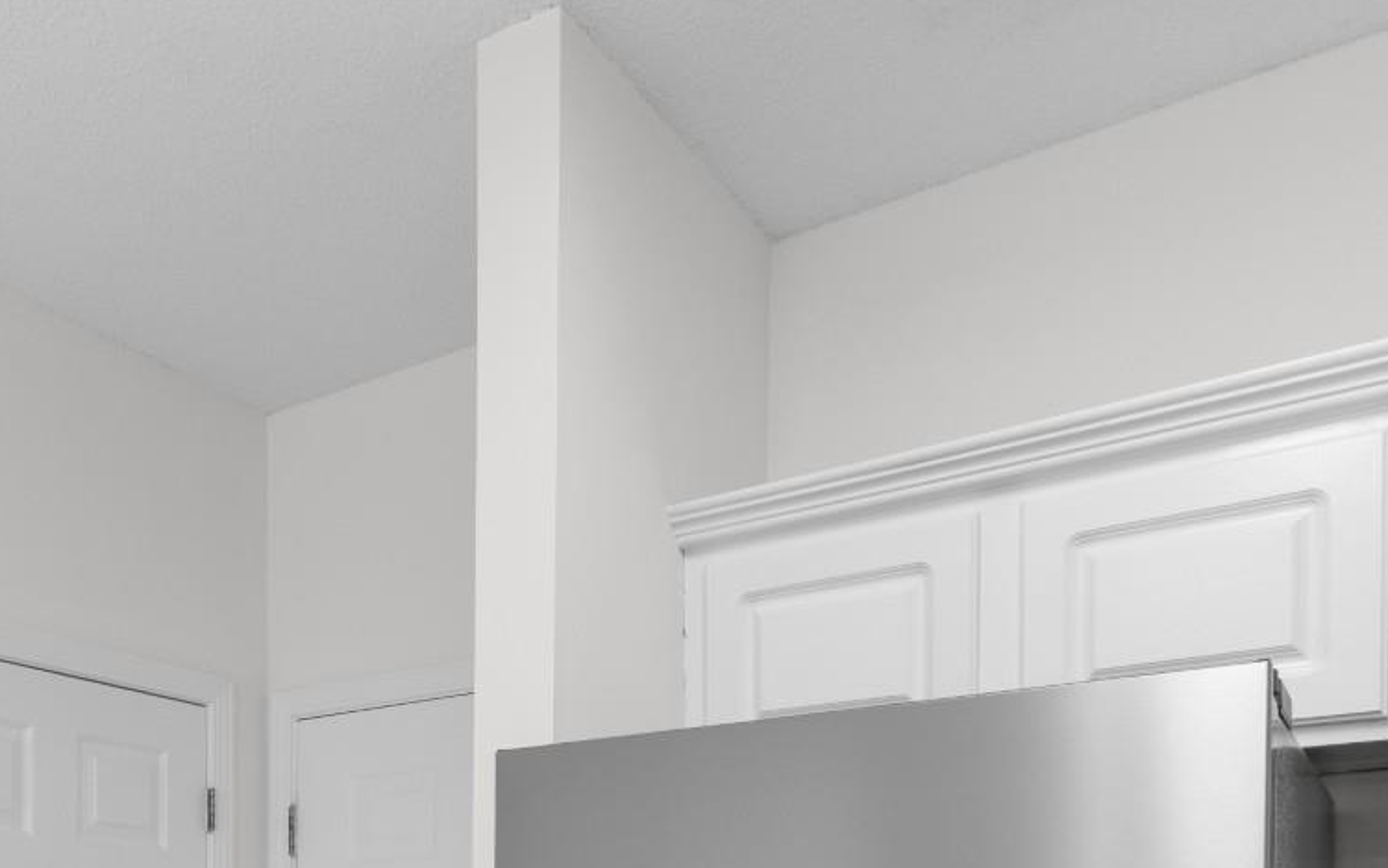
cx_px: 487
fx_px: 1248
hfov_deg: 57.1
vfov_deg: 33.4
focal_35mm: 33
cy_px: 957
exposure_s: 1/8
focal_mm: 10
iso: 100
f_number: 4.5
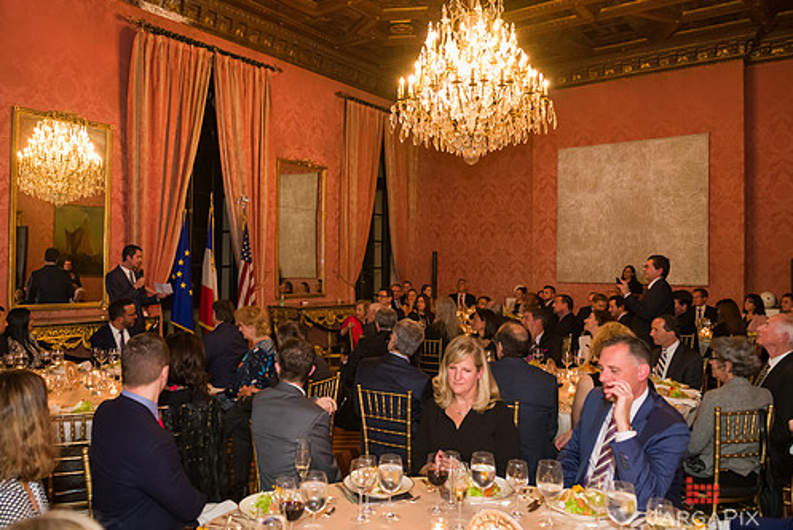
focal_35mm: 28
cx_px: 337
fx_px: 617
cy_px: 251
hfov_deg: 65.1
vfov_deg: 46.4
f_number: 4
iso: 3200
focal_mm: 24
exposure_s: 1/60
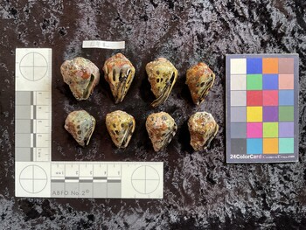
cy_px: 115
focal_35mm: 29
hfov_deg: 61.6
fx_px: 257
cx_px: 153
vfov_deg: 48.3
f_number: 1.8
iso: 50
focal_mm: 3
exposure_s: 1/60
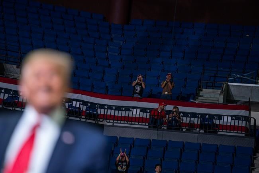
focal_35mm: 200
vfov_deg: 6.9
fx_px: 1438
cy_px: 86
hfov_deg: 10.3
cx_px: 130
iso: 1600
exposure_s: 1/2000
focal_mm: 200
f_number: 2.8
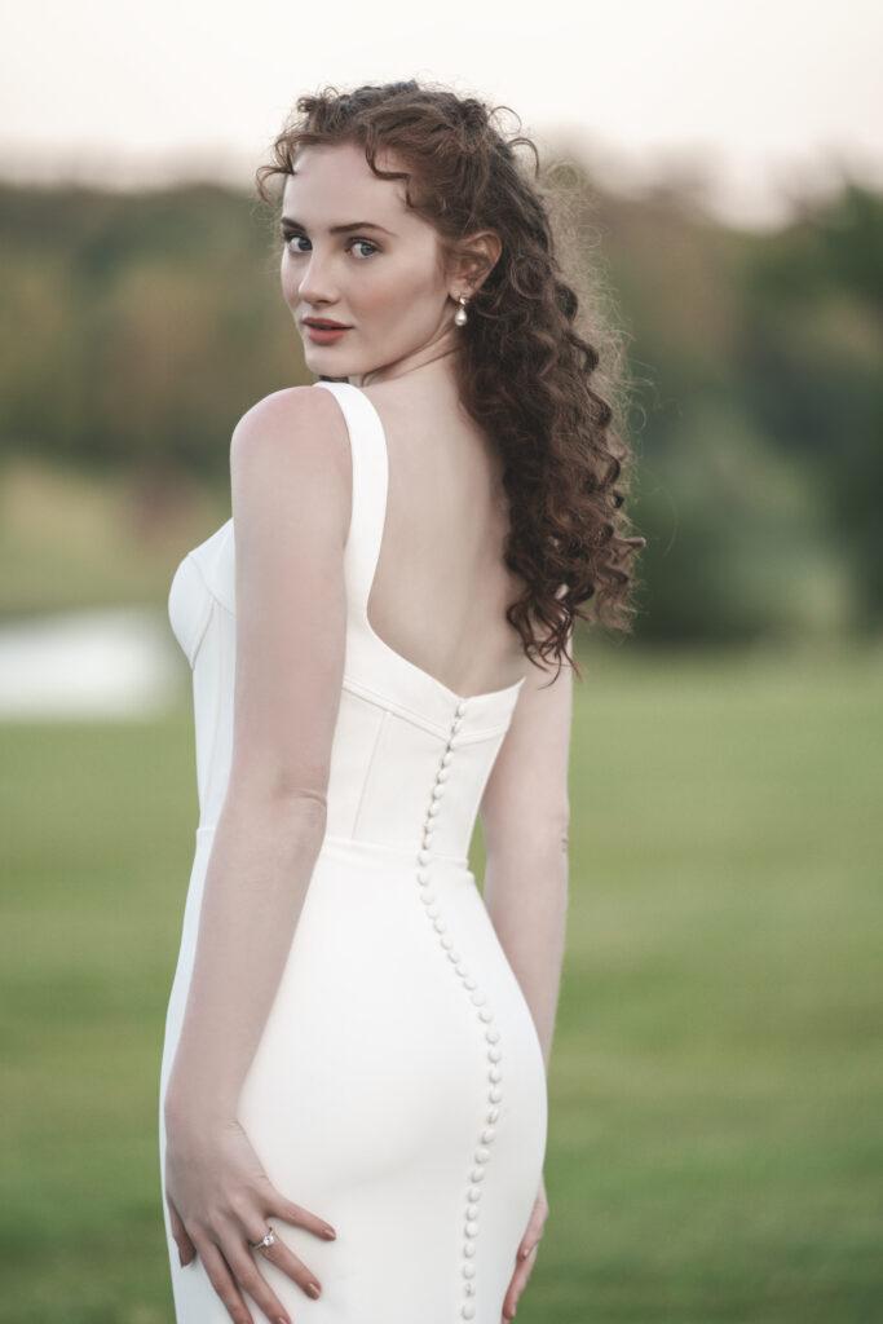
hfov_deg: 6.9
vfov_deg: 10.3
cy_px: 662
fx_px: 7355
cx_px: 442
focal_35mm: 200
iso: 160
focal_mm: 200
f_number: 2.8
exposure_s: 1/200
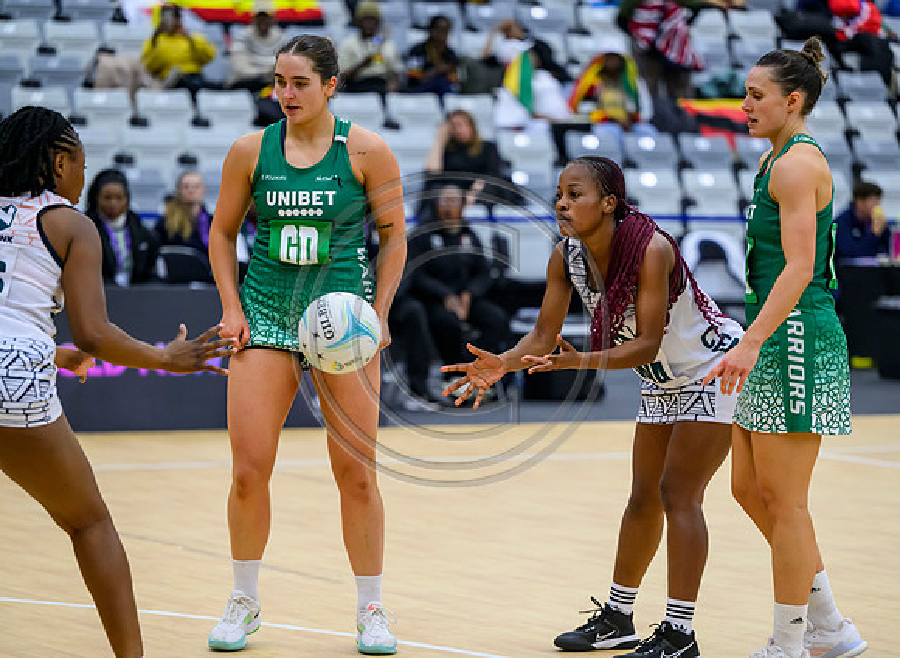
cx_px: 494
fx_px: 4388
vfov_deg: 8.6
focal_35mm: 170
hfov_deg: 11.7
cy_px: 329
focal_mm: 160
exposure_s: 1/1000
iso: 4000
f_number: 3.2
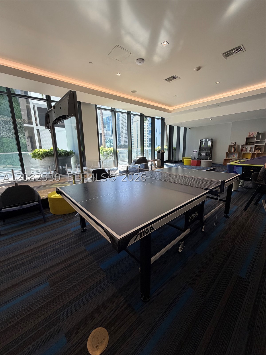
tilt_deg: -9.6
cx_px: 133
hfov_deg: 85.7
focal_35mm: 14
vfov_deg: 102.1
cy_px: 178
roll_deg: +3.4
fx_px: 143
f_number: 2.2
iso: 160
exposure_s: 1/121
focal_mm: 2.22
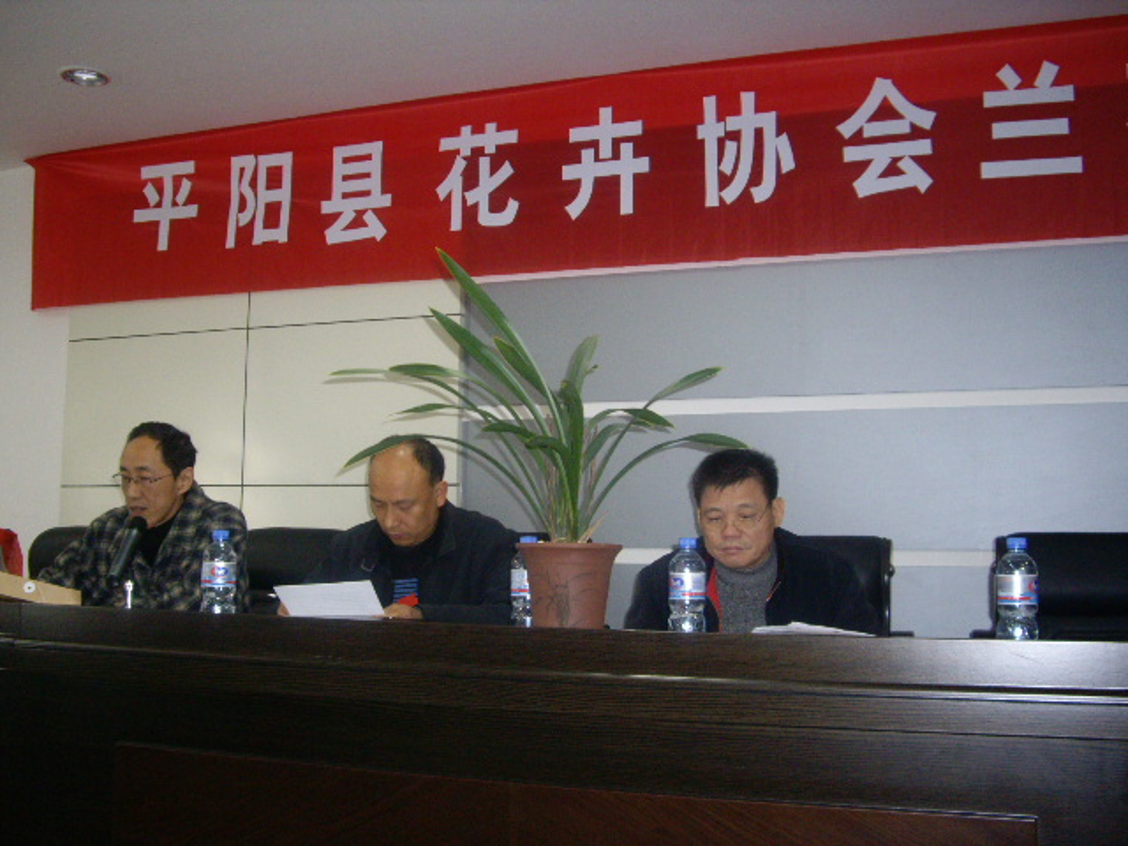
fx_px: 1238
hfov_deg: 49.0
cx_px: 564
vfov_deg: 37.7
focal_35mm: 38
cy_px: 423
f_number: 2.8
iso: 400
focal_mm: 7.9
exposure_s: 1/40
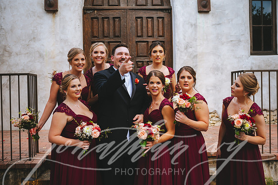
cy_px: 92
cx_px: 139
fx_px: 324
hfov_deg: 46.4
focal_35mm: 42
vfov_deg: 31.9
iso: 500
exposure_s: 1/320
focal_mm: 42
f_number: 2.8
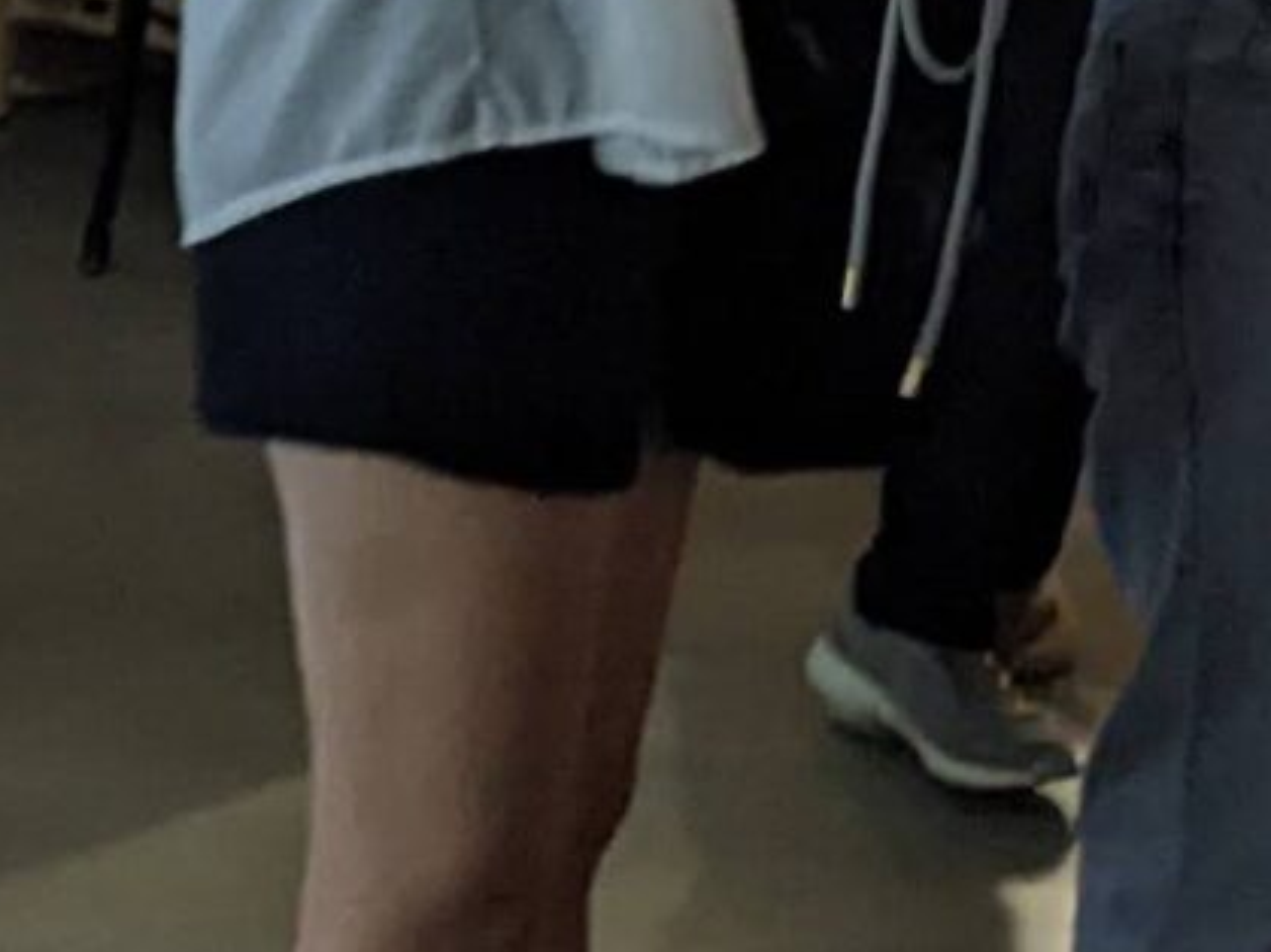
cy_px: -770
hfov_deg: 12.0
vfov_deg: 8.6
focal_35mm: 165
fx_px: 6057
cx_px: 358
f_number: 1.73
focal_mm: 4.38
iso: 138
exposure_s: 1/39.8
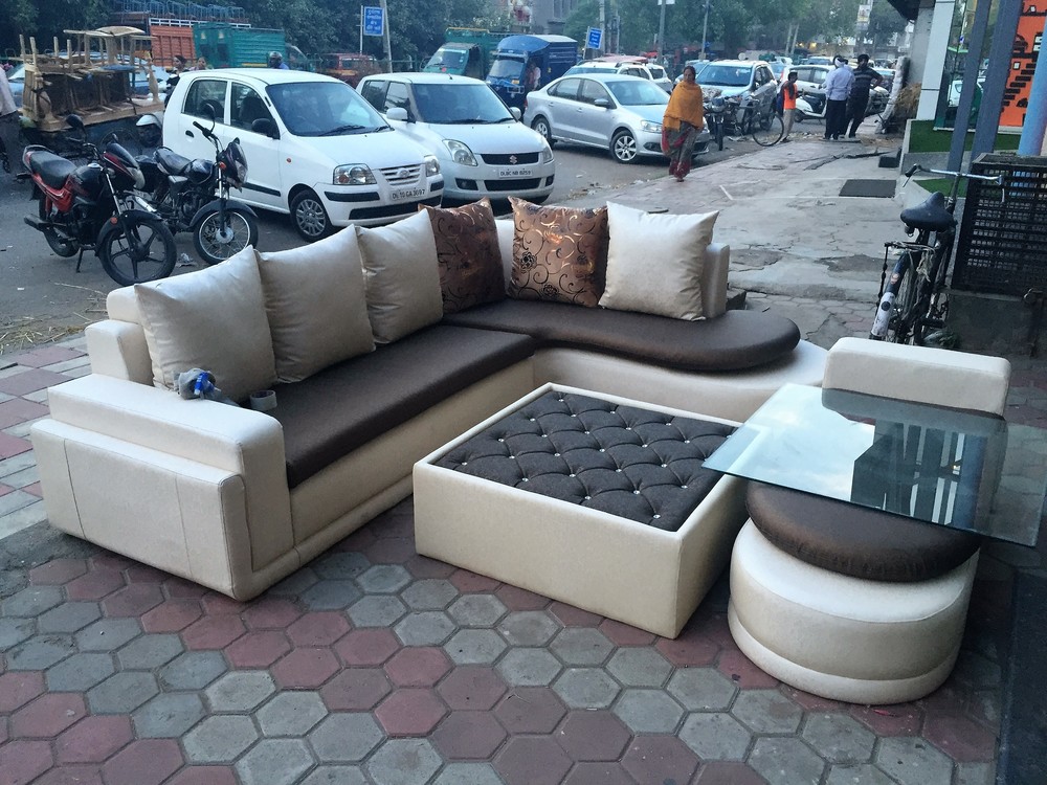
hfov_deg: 61.7
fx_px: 877
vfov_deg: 48.2
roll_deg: -2.6
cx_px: 524
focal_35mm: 29
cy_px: 392
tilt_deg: -18.9
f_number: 2.2
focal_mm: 4.15
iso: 50
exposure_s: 1/33
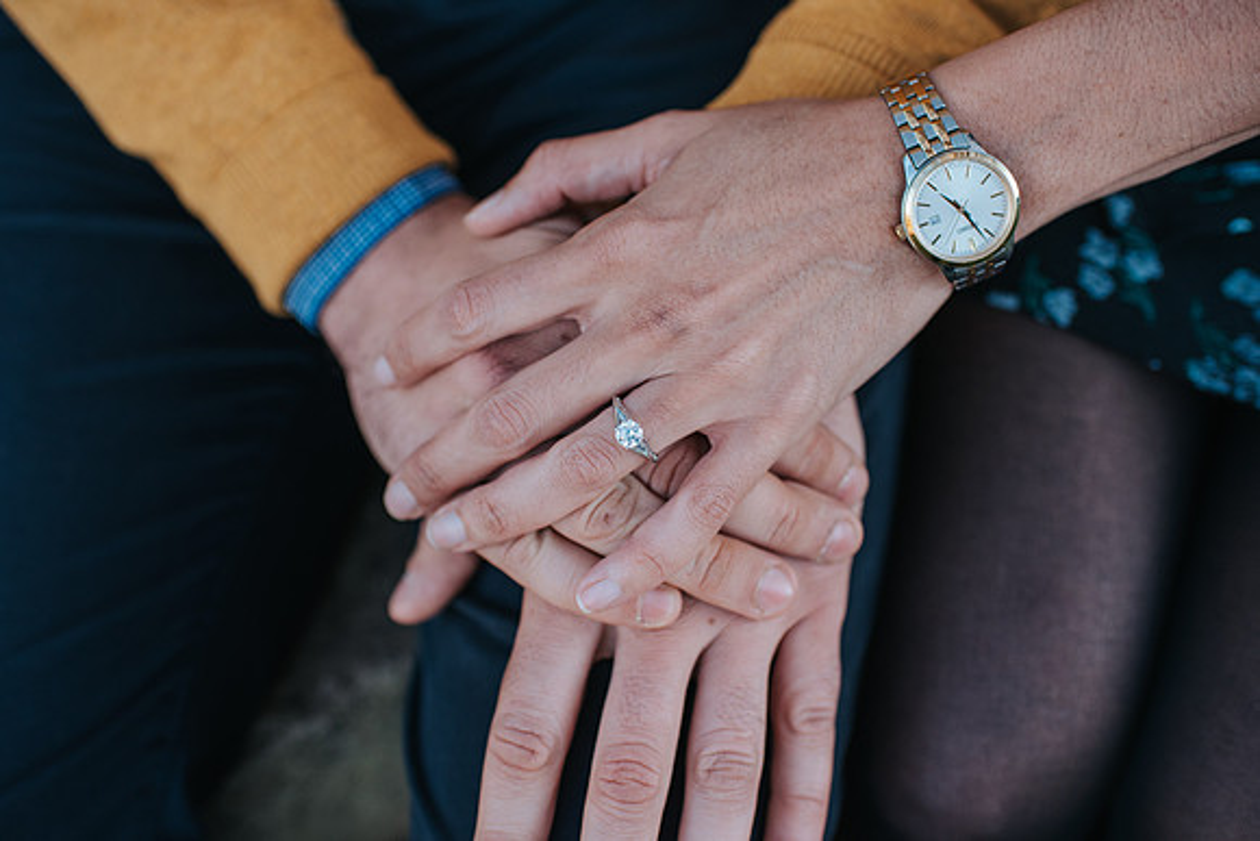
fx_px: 1225
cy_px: 420
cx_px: 630
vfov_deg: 37.9
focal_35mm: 35
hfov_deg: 54.4
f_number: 3.2
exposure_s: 1/1000
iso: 1000
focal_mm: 35
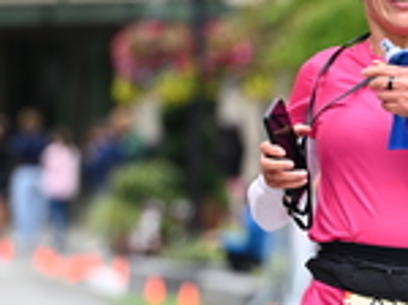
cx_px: 496
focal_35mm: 424
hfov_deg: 4.7
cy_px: 128
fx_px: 4989
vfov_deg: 3.5
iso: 640
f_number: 2.8
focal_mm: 120
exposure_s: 1/1600
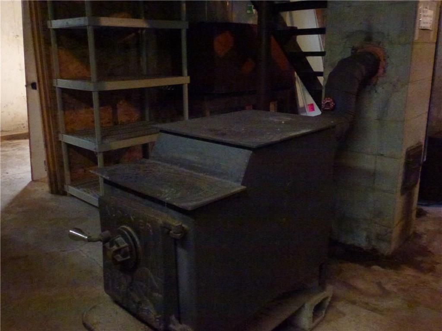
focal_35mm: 30
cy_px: 166
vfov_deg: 46.8
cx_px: 221
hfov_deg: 60.0
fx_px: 383
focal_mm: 5.4
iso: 1600
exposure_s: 1/15
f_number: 3.5
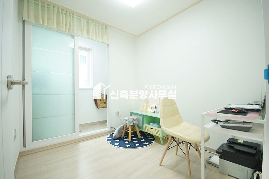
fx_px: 112
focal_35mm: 15
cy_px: 90
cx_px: 134
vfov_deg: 77.2
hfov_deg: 100.4
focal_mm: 10
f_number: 5.6
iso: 1600
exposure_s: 1/100
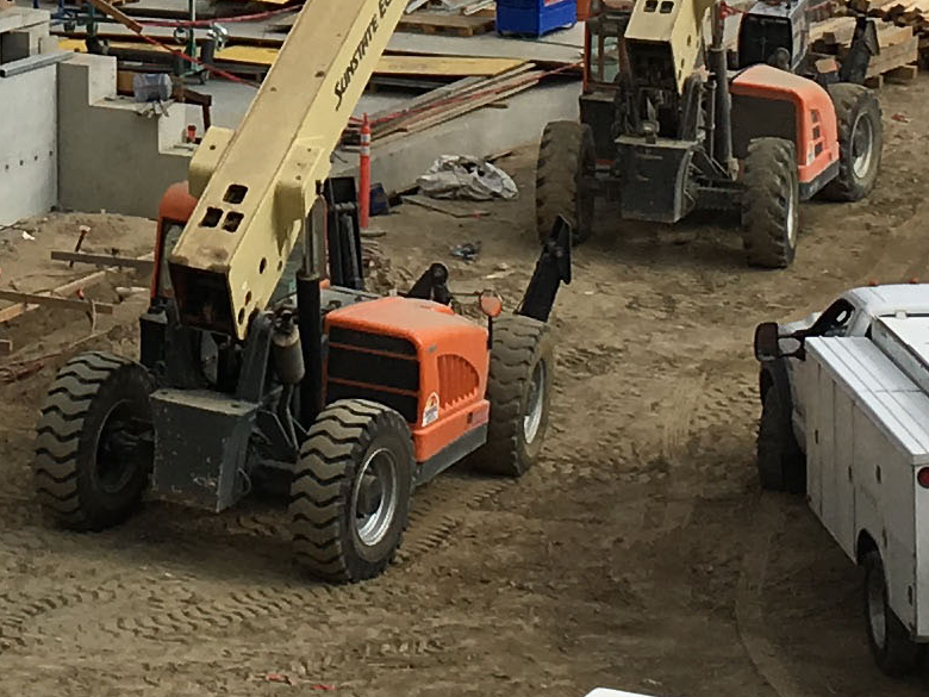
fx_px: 4026
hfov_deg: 13.0
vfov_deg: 9.5
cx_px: -51
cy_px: -508
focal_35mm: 150
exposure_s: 1/1789
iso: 25
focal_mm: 4.15
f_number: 2.2
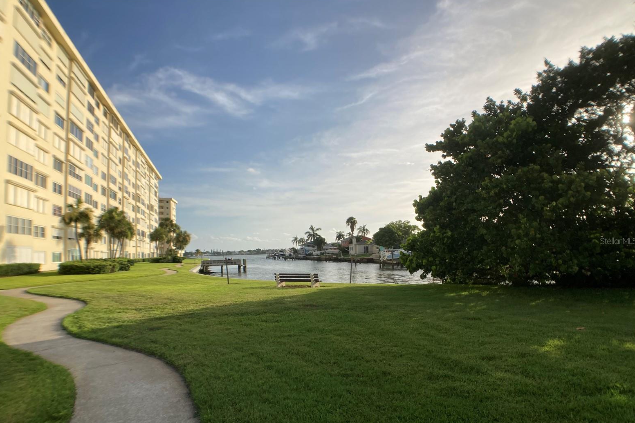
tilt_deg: +4.6
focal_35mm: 30
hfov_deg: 61.9
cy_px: 241
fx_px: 529
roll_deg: +1.3
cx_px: 312
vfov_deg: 43.5
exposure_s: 1/2667
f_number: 1.8
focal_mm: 3.99
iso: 20
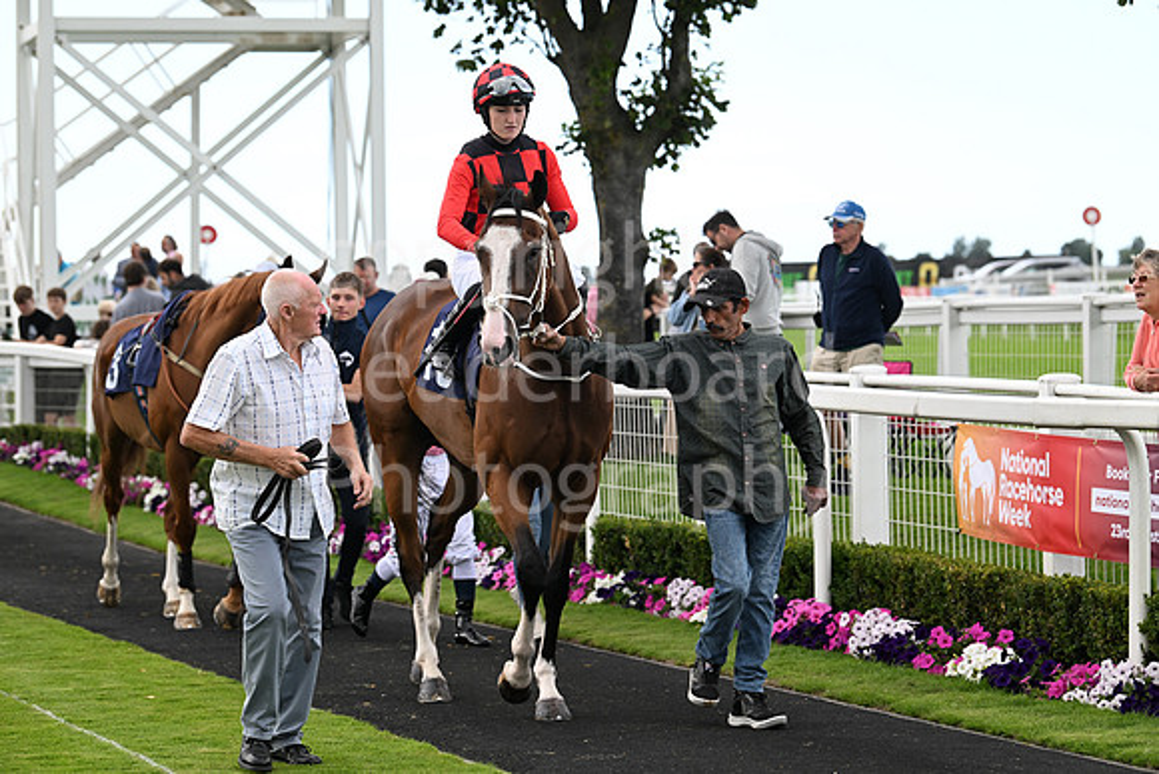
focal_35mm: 116
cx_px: 580
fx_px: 3735
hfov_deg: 17.6
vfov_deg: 11.8
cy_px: 387
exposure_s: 1/800
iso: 500
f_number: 5
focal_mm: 116
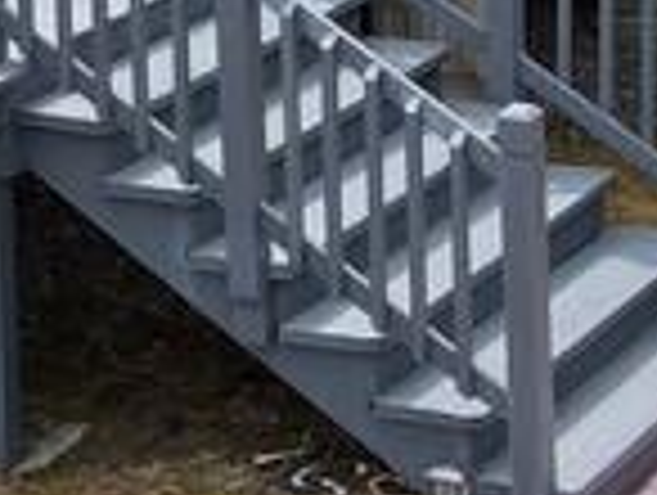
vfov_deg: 8.7
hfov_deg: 11.5
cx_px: -99
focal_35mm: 168
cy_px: -225
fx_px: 3194
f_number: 2.8
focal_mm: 4.5
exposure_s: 1/250
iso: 100
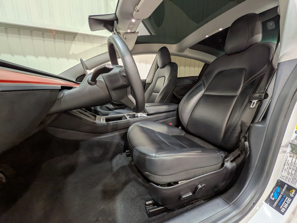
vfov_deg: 85.7
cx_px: 148
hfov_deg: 102.1
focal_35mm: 14
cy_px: 112
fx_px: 120
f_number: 2.2
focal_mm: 1.83
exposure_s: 1/30
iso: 63
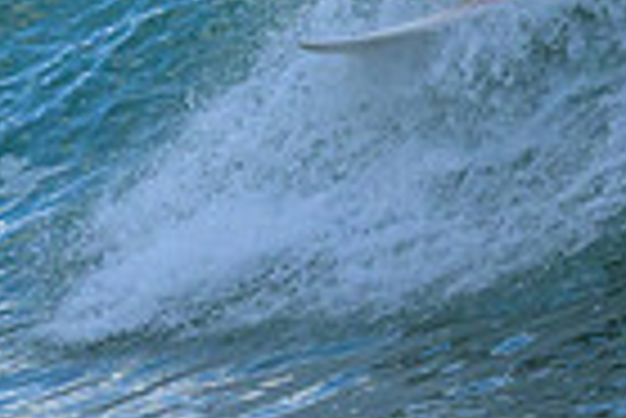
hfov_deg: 0.6
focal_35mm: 3331
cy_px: -124
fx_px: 57982
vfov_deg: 0.4
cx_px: 63
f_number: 6.3
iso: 2000
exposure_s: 1/2500
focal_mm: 800
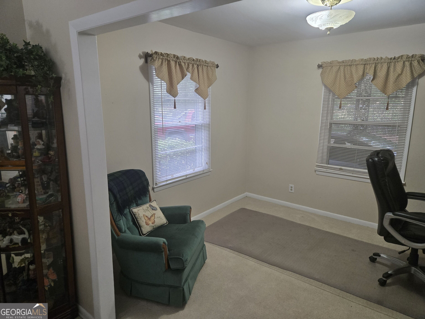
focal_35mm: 23
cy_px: 160
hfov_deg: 73.9
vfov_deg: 58.9
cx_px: 212
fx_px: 282
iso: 400
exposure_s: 1/120
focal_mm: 5.4
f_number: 1.8
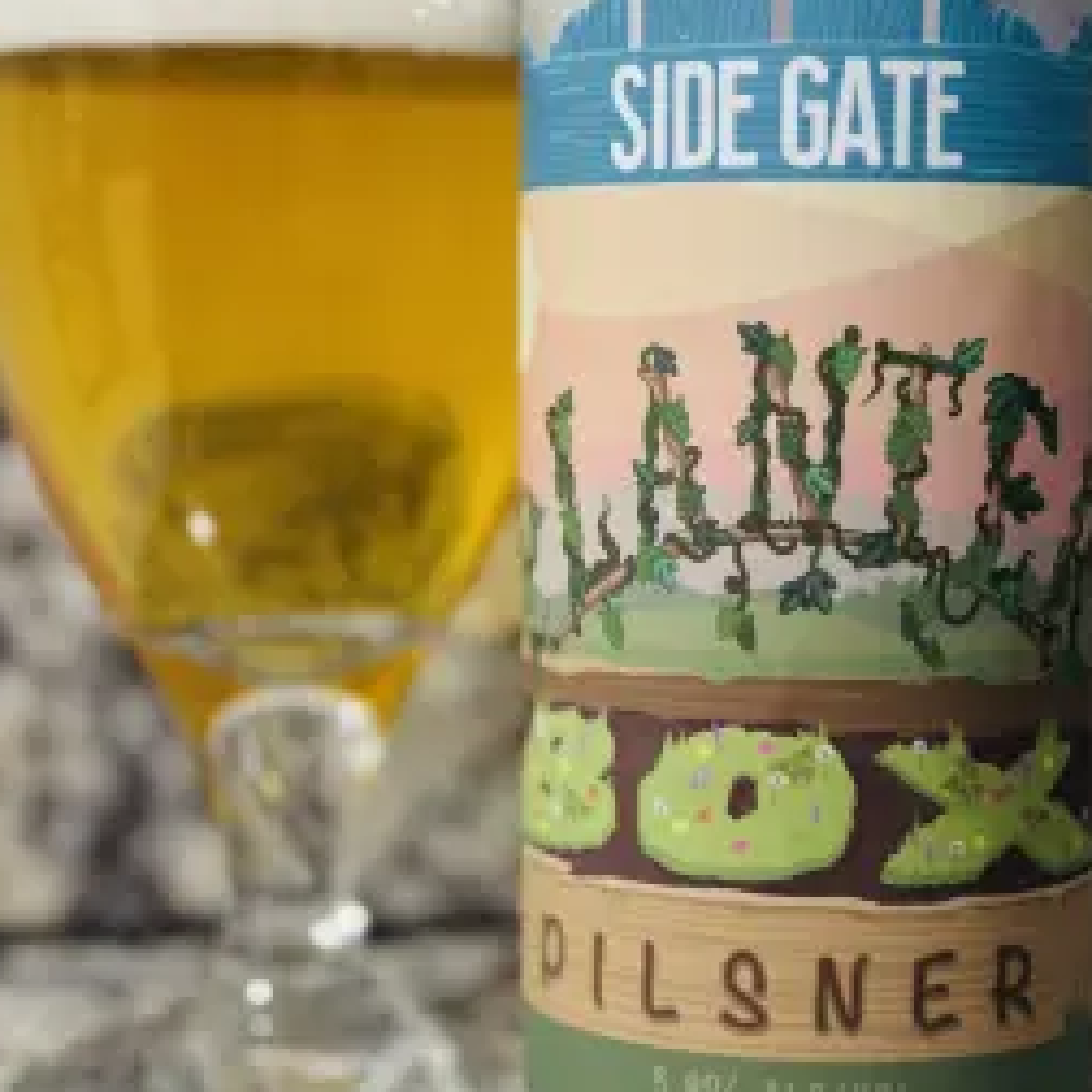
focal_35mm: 73
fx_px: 2605
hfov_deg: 23.7
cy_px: 442
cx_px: 542
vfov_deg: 23.6
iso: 160
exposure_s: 1/40
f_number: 1.6
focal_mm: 5.96
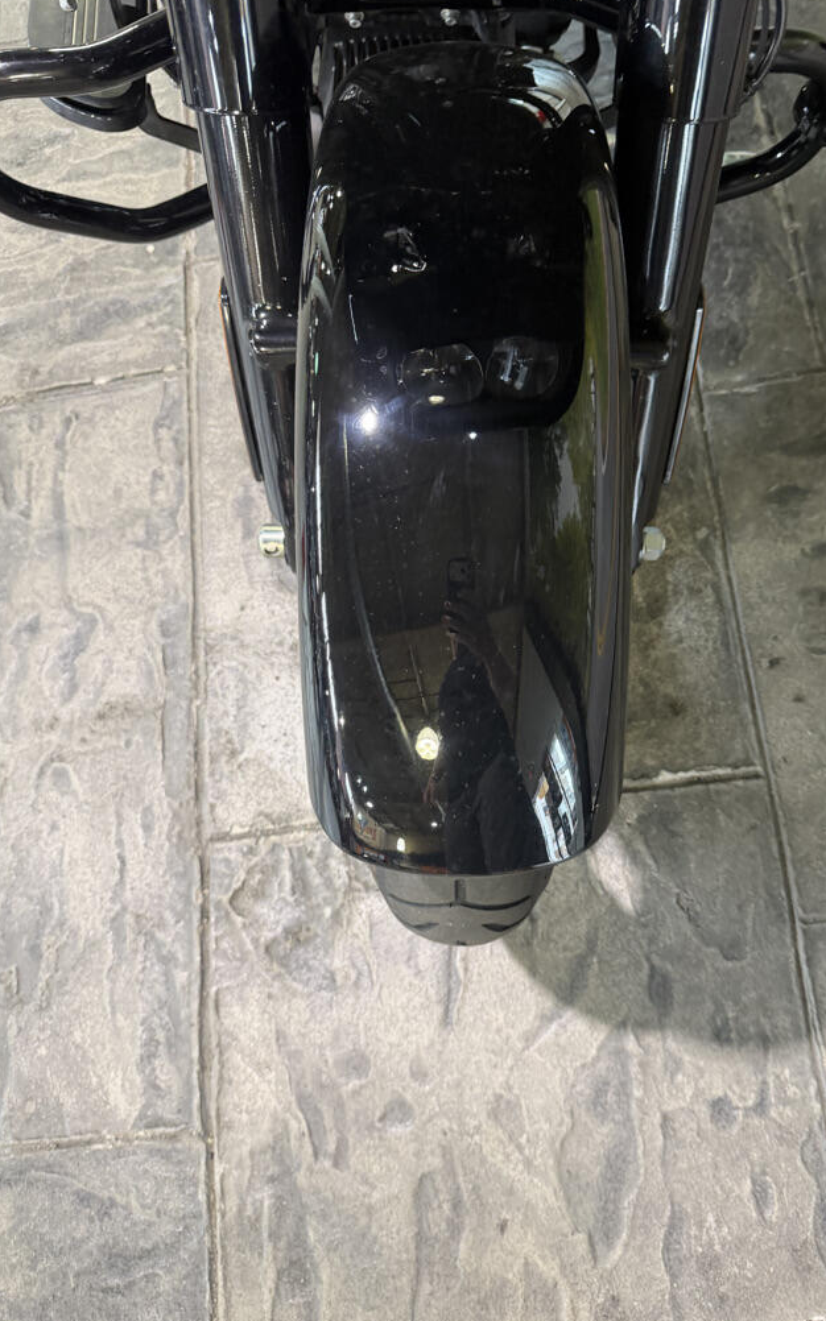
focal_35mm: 26
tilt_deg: -76.4
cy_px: 666
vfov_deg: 70.4
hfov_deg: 47.3
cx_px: 492
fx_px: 937
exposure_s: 1/60
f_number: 1.78
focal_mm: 6.76
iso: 250
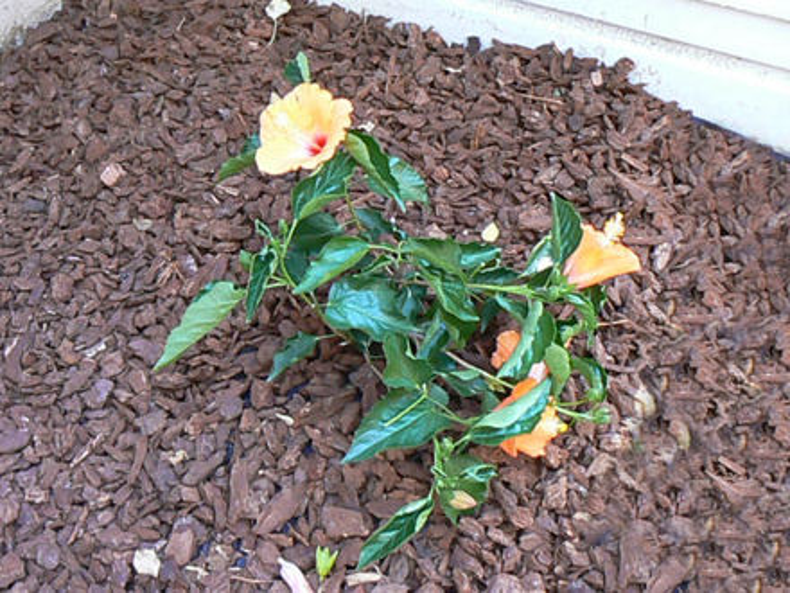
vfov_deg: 39.7
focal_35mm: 36
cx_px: 395
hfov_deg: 51.4
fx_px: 822
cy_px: 296
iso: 800
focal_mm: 6
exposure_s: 1/125
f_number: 4
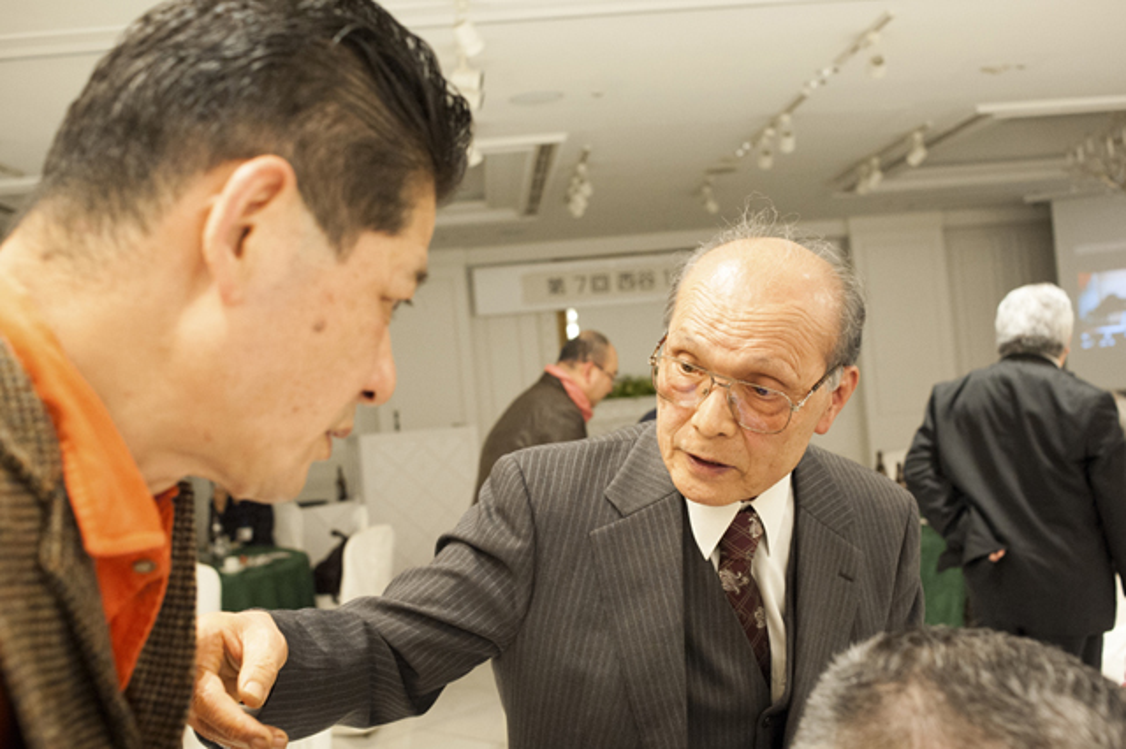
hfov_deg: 54.5
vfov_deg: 37.8
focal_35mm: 35
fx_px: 1094
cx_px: 563
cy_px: 374
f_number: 5.6
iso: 2000
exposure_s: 1/100
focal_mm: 35
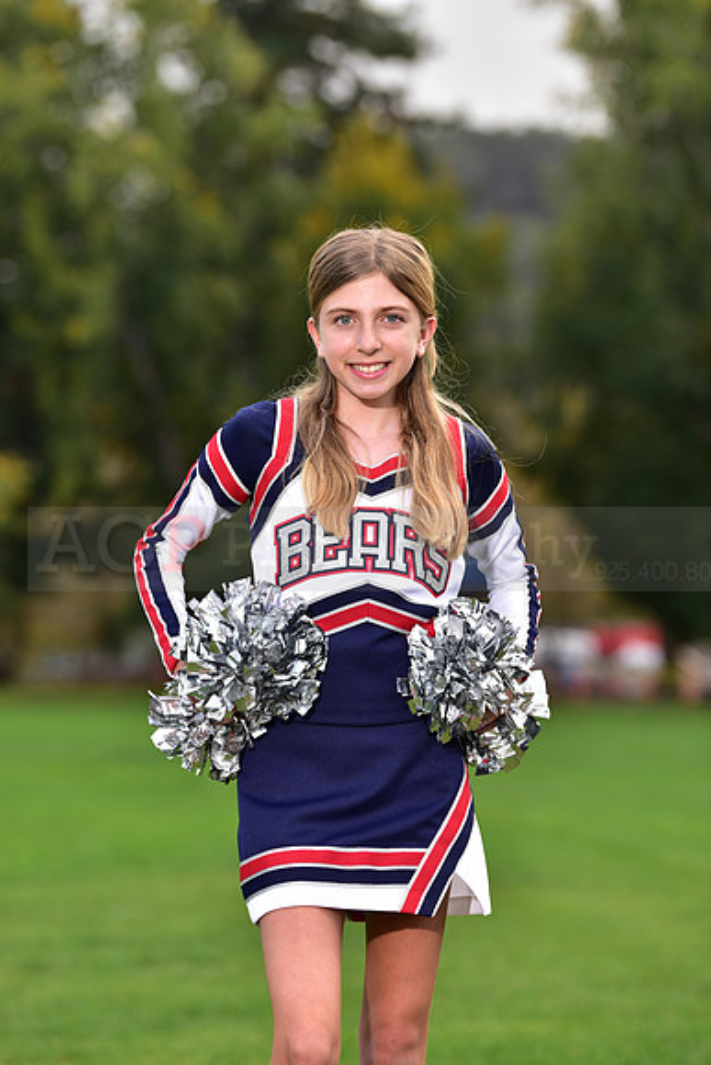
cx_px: 356
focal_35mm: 135
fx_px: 3997
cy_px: 532
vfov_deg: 15.2
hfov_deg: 10.2
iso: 160
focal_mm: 135
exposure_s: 1/250
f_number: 4
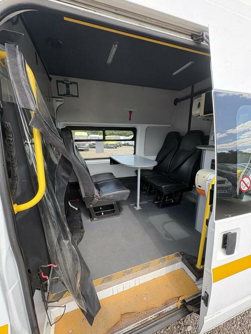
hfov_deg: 85.7
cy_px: 167
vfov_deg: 102.1
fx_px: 135
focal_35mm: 14
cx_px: 126
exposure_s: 1/206
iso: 64
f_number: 2.2
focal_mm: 2.22
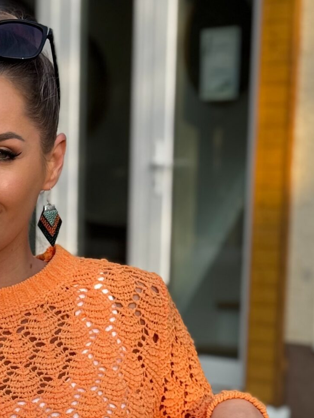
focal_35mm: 126
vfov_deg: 15.1
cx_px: -5
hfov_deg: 11.6
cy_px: 493
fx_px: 1524
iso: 64
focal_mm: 6.76
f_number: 1.78
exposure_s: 1/1312
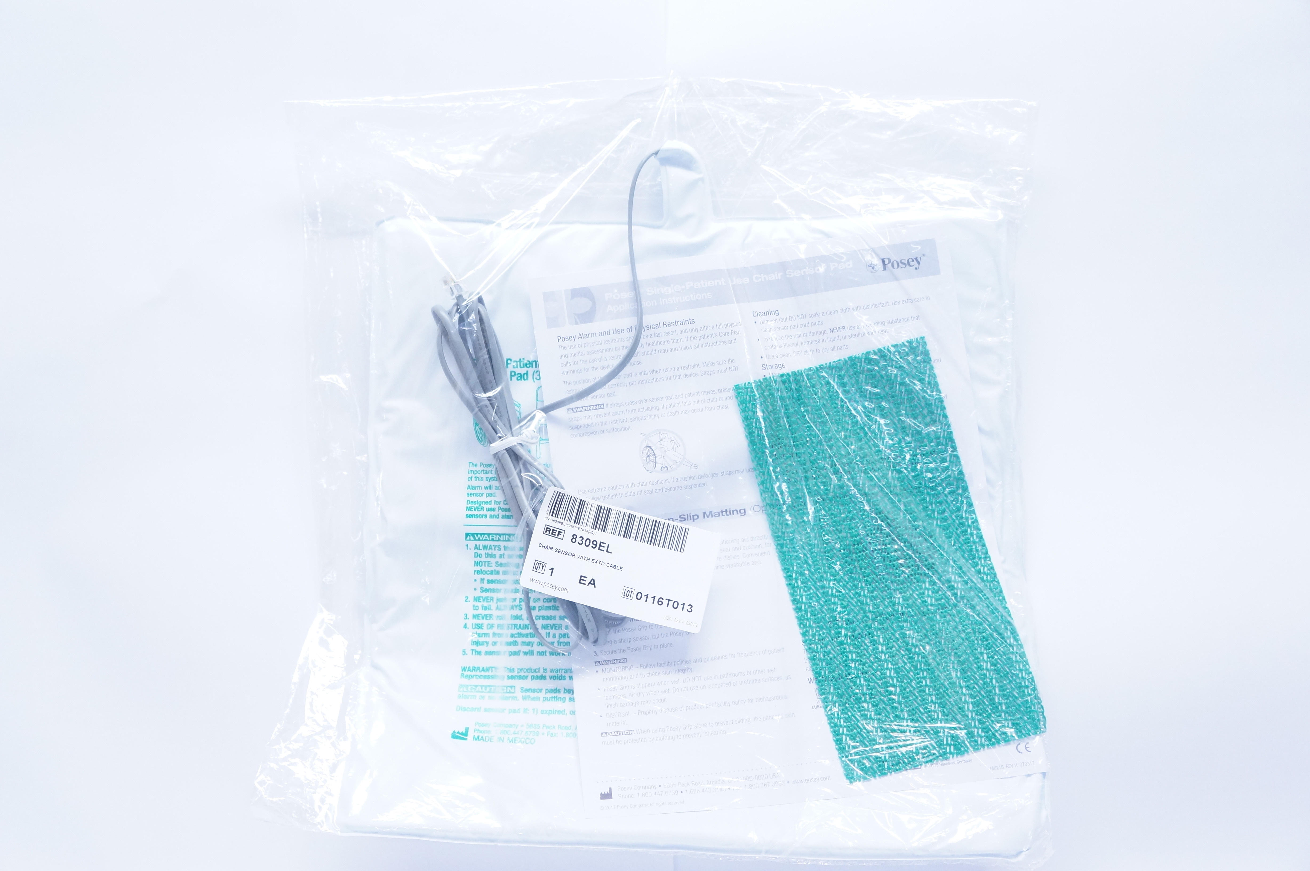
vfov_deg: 41.6
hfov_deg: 59.5
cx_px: 655
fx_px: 1145
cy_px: 436
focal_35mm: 32
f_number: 4
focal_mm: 21
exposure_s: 1/160
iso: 1600
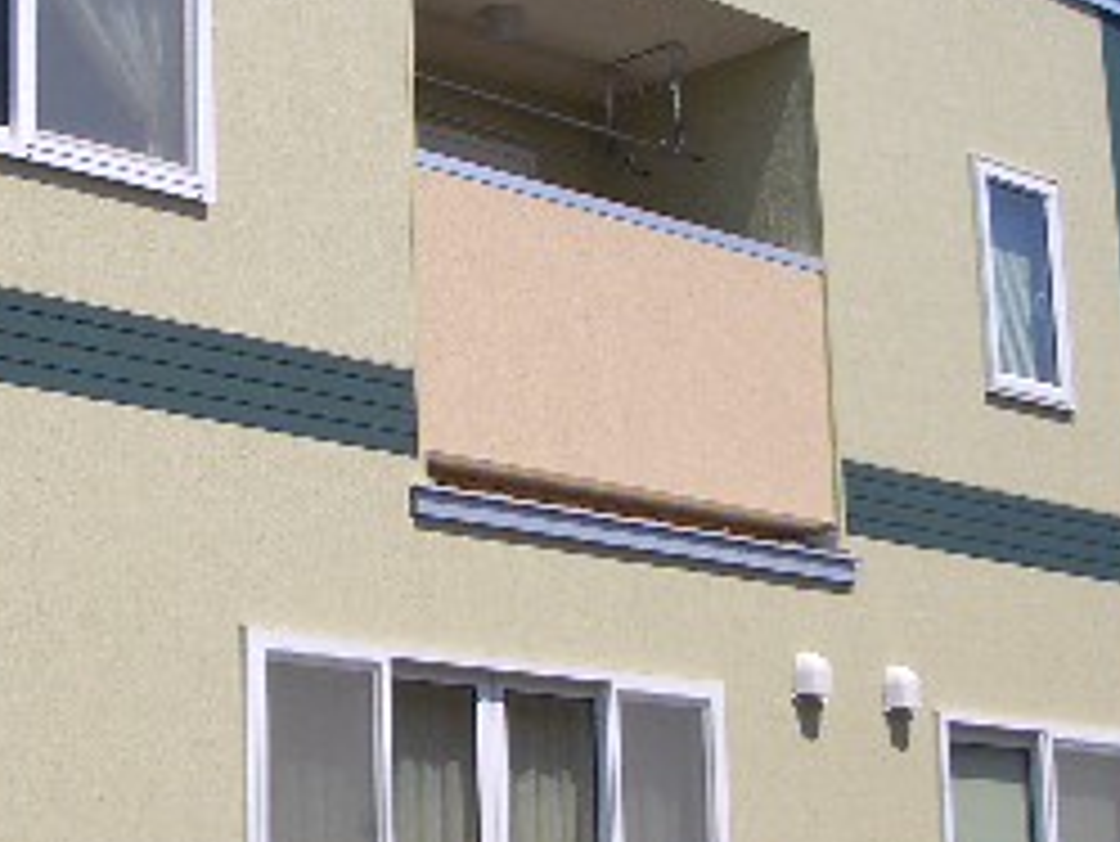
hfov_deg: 21.5
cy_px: 405
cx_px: 220
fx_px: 2913
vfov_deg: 16.4
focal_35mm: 90
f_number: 4.3
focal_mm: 5.8
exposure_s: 1/640
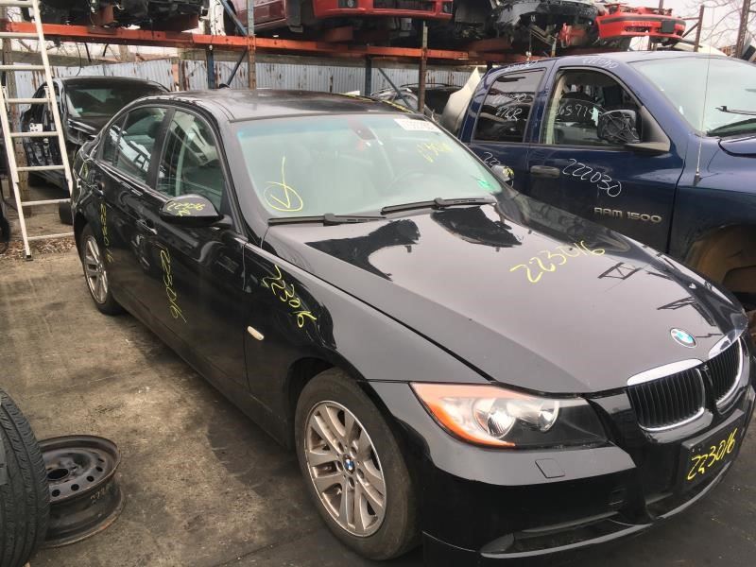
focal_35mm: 29
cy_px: 284
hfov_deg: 61.7
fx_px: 633
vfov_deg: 48.2
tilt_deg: -14.3
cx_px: 378
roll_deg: -1.2
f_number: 2.2
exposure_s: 1/120
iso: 25
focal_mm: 4.15
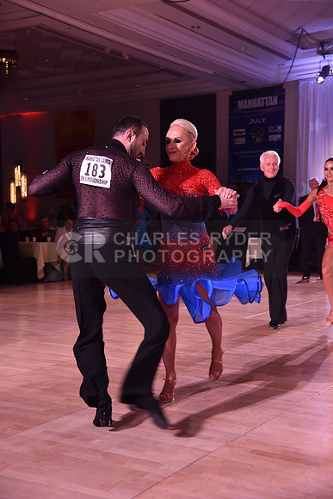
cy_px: 250
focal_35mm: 50
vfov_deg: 39.6
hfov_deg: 27.0
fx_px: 693
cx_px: 166
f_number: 4.5
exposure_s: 1/250
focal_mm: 50
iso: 1250
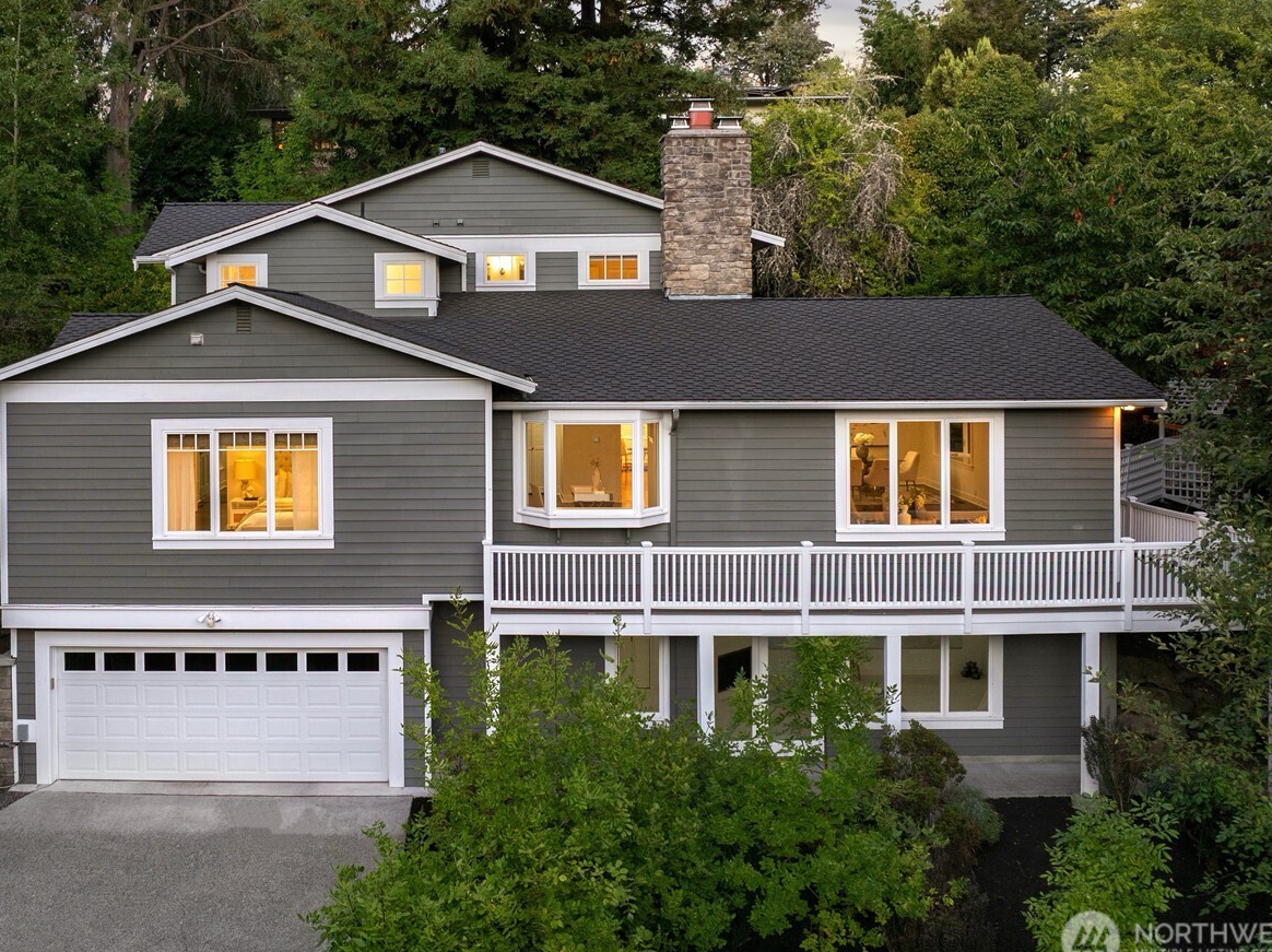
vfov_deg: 42.4
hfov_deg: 54.7
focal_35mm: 33
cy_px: 329
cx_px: 466
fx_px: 1212
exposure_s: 1/30
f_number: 2.8
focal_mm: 12.29
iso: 100
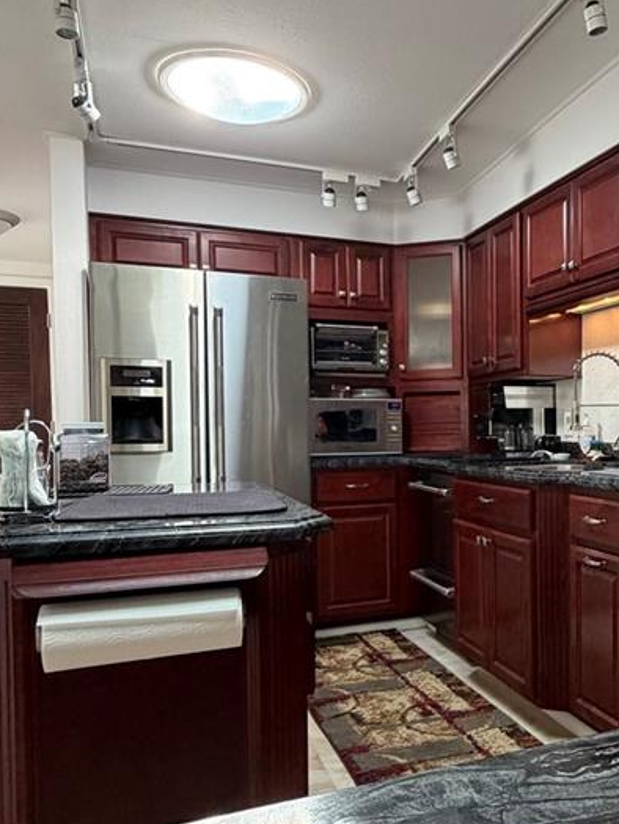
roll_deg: +0.1
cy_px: 458
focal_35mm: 32
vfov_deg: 56.7
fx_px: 763
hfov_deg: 41.6
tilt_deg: -1.4
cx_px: 523
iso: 320
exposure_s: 1/96
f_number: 2.2
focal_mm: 2.22
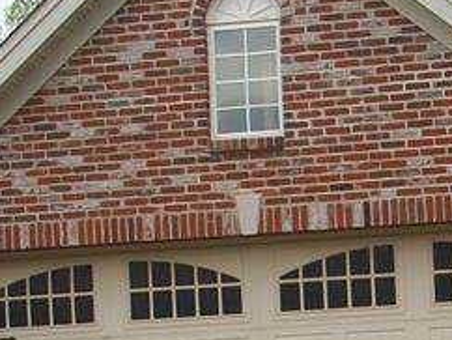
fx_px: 1934
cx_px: 506
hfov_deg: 13.1
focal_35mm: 148
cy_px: 458
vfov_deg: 9.8
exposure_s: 1/400
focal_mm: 6.3
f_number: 3.1
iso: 80
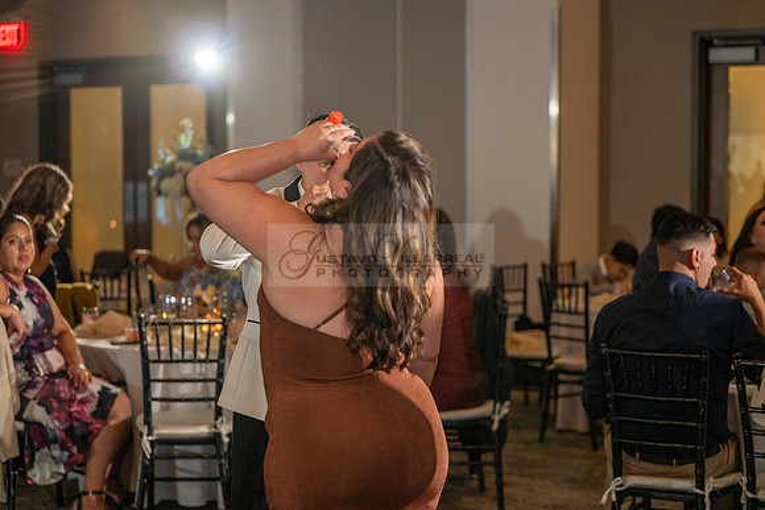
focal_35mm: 74
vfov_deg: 18.4
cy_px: 255
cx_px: 382
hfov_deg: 27.3
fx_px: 1573
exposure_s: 1/125
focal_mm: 74
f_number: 2.8
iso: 1000
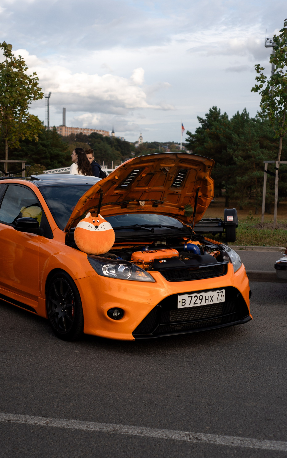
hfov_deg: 26.3
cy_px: 231
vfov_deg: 41.1
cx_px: 107
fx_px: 613
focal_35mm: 49
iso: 100
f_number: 2.2
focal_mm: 35
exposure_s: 1/1600
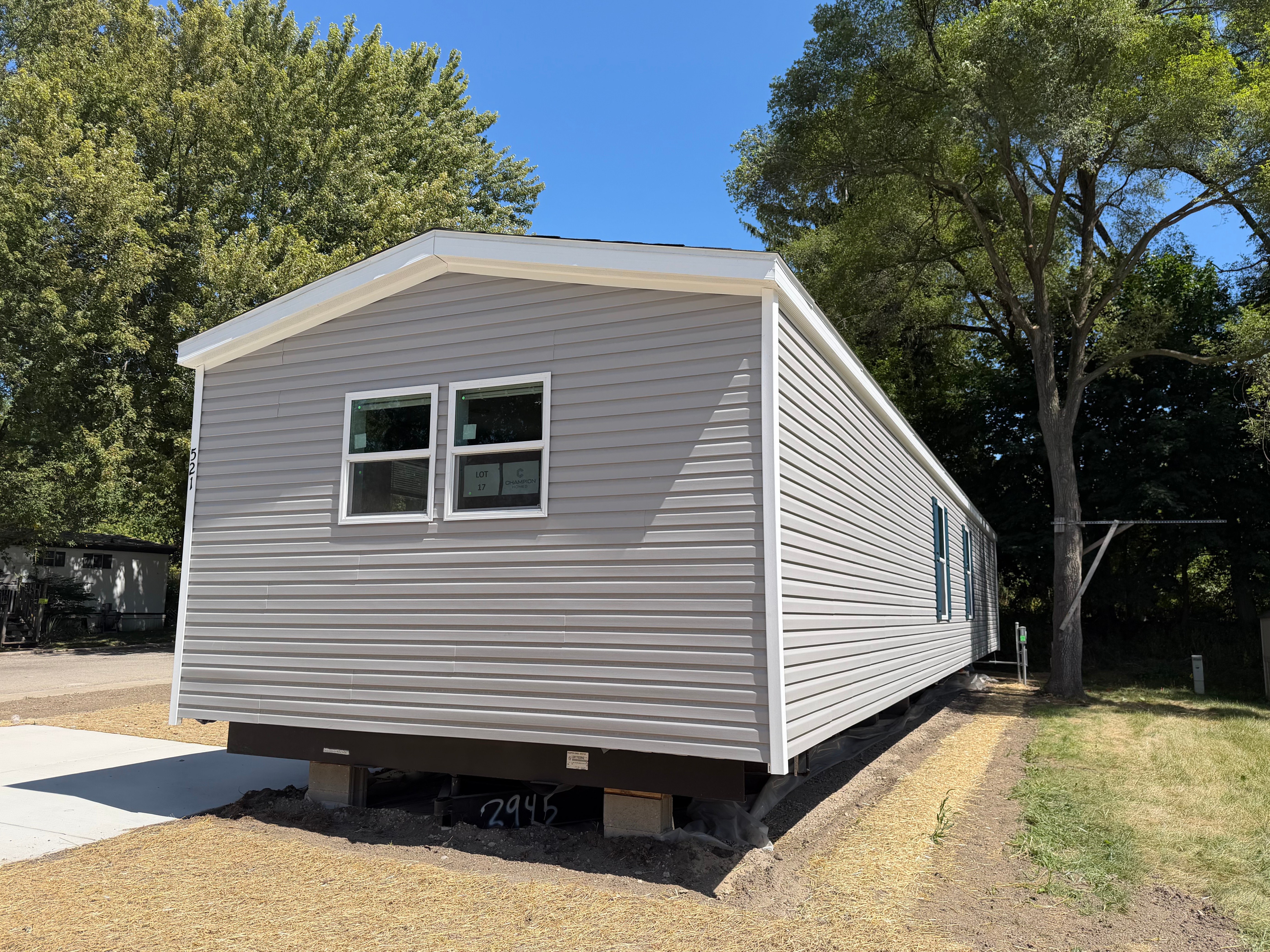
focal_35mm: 24
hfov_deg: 71.6
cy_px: 476
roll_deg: +0.8
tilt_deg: +7.5
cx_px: 635
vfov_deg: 56.8
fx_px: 881
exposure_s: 1/3953
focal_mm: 6.76
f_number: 1.78
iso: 80
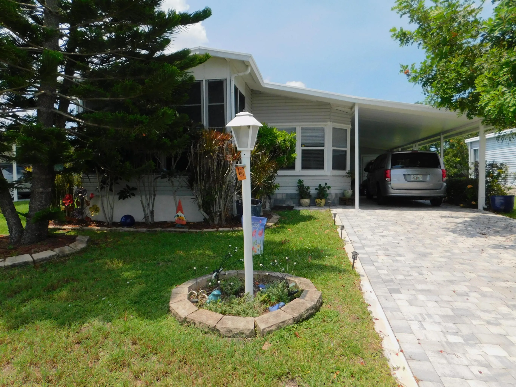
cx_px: 257
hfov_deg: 71.6
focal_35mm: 24
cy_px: 193
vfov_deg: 56.8
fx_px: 358
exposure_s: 1/1500
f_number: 3
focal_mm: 4
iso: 125
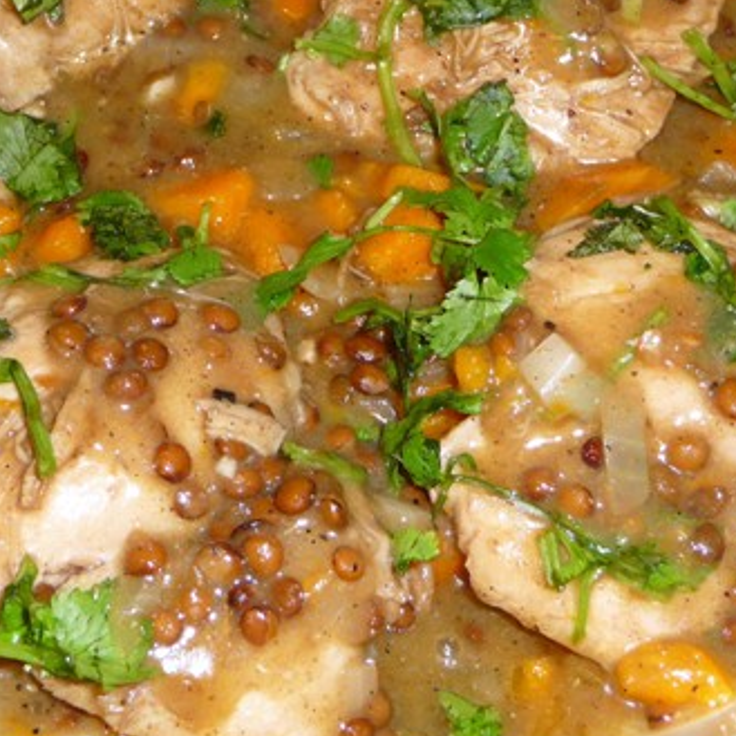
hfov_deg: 20.1
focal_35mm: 86
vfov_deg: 20.1
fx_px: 2069
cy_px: 226
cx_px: 266
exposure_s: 1/30
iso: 100
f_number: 4.2
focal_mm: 8.5
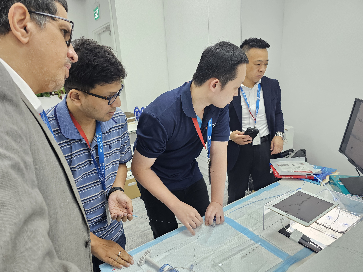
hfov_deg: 73.9
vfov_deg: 58.9
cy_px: 136
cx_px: 182
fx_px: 241
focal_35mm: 23
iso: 200
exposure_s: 1/100
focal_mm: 6.3
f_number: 1.7
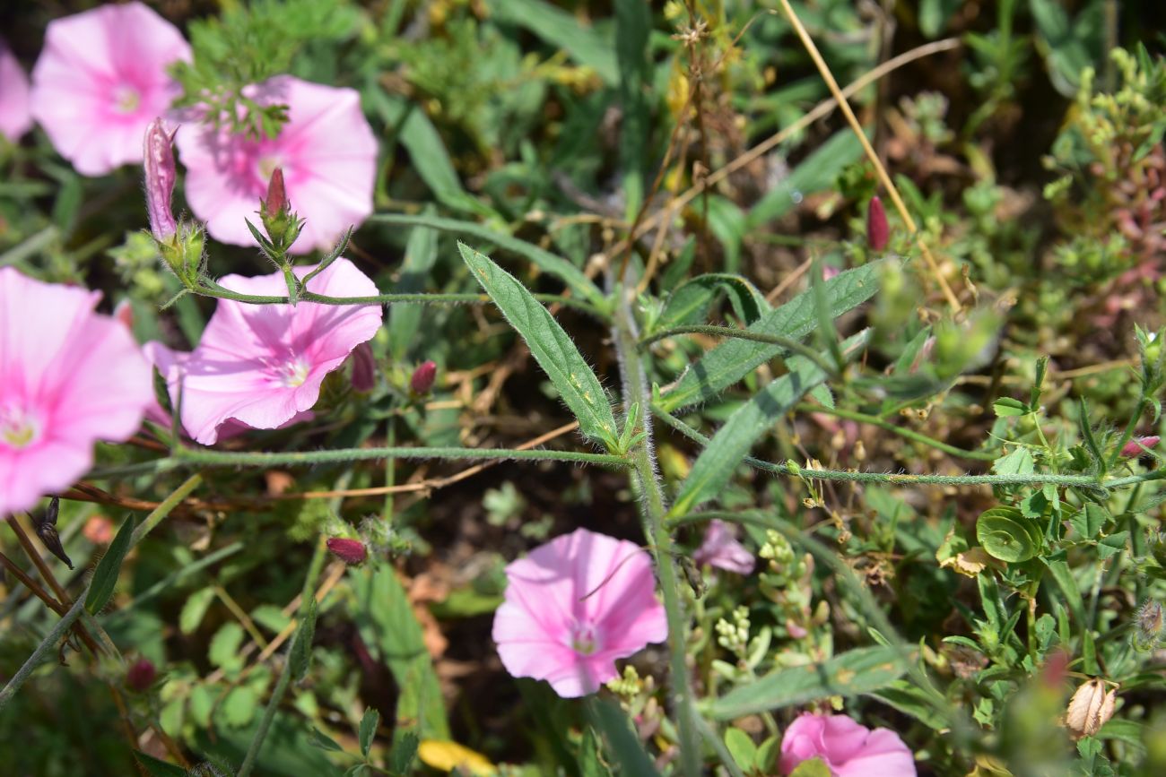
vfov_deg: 27.0
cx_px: 583
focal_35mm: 50
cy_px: 388
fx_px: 1620
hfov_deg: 39.6
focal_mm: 50
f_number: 9
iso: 320
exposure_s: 1/500
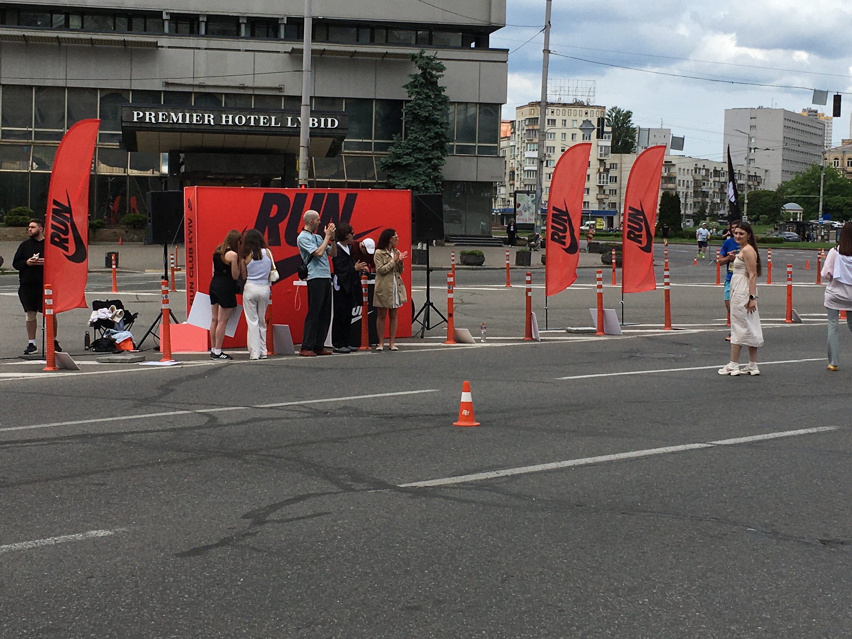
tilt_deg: -3.4
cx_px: 378
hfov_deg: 32.7
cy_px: 269
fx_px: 1452
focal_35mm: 59
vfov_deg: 24.8
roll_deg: -0.1
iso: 25
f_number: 2.2
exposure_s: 1/1972
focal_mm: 4.15
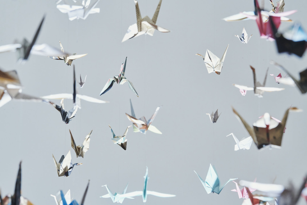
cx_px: 154
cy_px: 102
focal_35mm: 200
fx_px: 1705
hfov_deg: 10.3
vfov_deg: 6.9
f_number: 9
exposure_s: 1/100
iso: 1250
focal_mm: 200
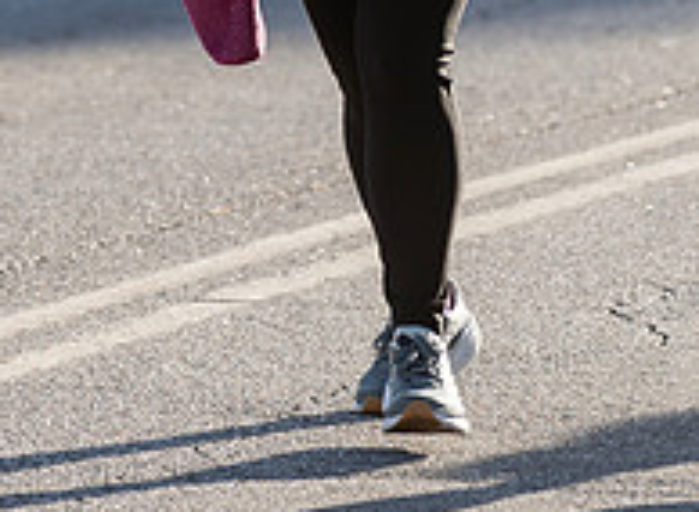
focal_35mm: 540
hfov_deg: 3.7
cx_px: -214
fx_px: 10811
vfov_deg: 2.7
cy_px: -629
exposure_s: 1/500
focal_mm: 107
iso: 100
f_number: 2.8
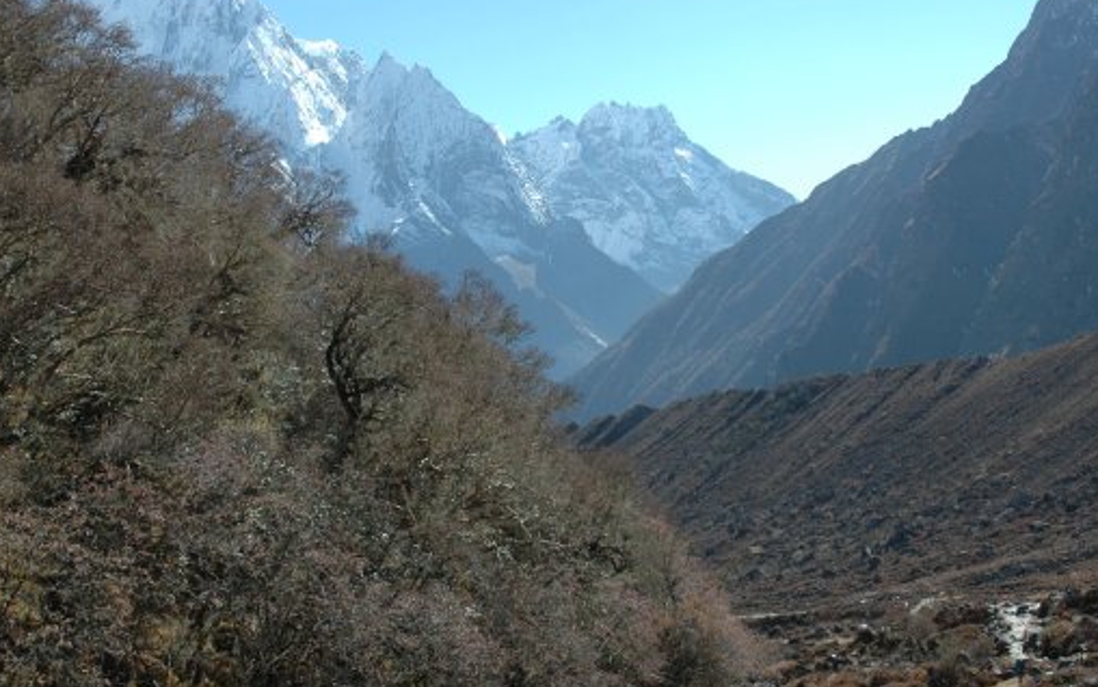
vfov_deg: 24.9
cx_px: 607
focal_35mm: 52
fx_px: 1557
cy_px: 385
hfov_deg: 38.8
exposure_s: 1/320
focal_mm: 24
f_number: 9
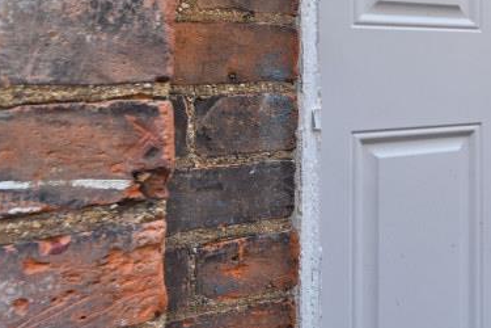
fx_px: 764
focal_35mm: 56
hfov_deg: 26.1
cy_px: 38
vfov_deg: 23.6
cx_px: 738
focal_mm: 14
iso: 110
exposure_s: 1/125
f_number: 5.6
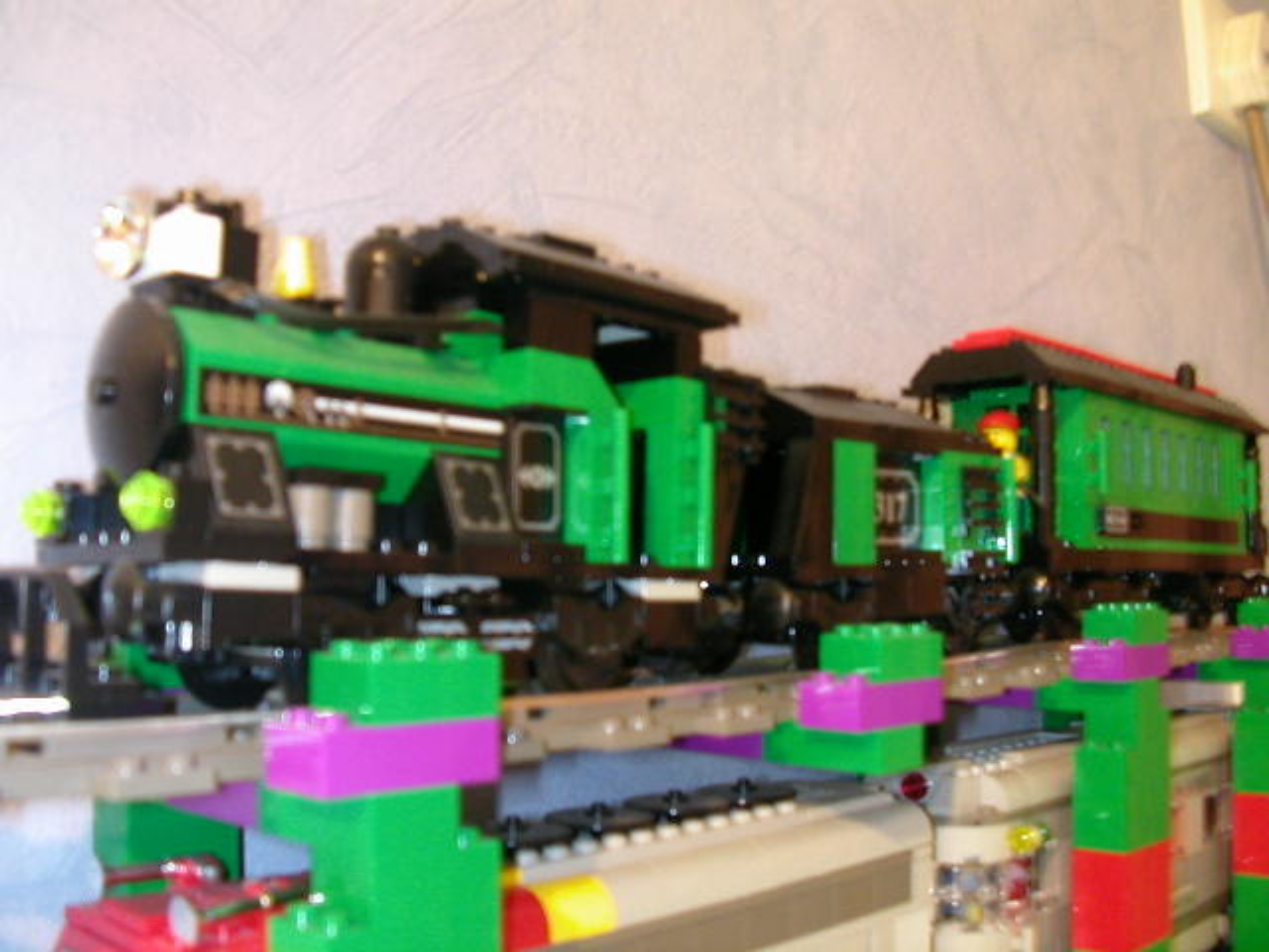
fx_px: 1356
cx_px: 634
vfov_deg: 38.7
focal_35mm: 37
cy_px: 476
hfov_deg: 50.1
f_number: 2.7
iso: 200
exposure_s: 1
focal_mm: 5.6
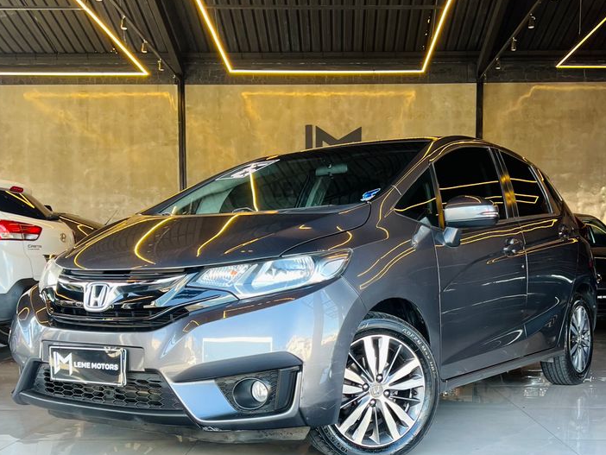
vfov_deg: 46.7
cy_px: 258
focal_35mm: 30
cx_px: 325
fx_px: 525
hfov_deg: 59.9
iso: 64
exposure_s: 1/120
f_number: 1.5
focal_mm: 5.7
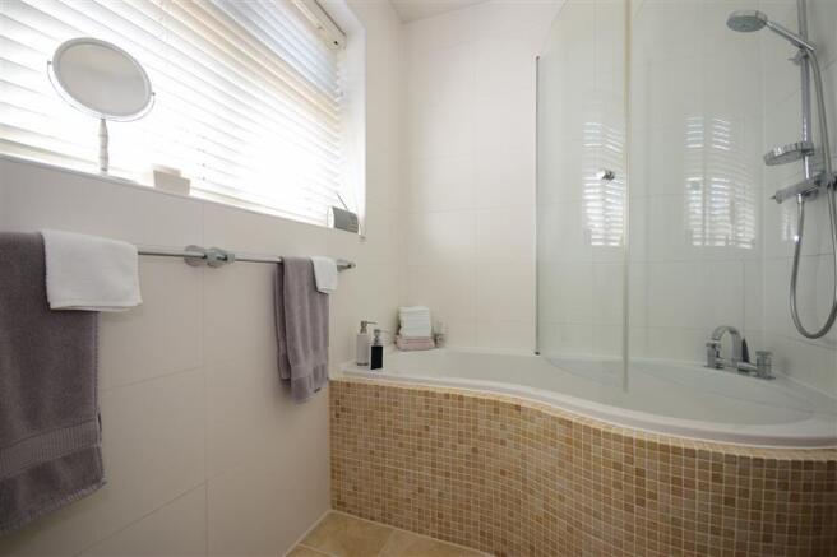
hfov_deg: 100.4
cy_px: 278
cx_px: 418
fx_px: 349
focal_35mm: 15
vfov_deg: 77.3
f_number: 7.1
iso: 160
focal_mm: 10
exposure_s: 1/40
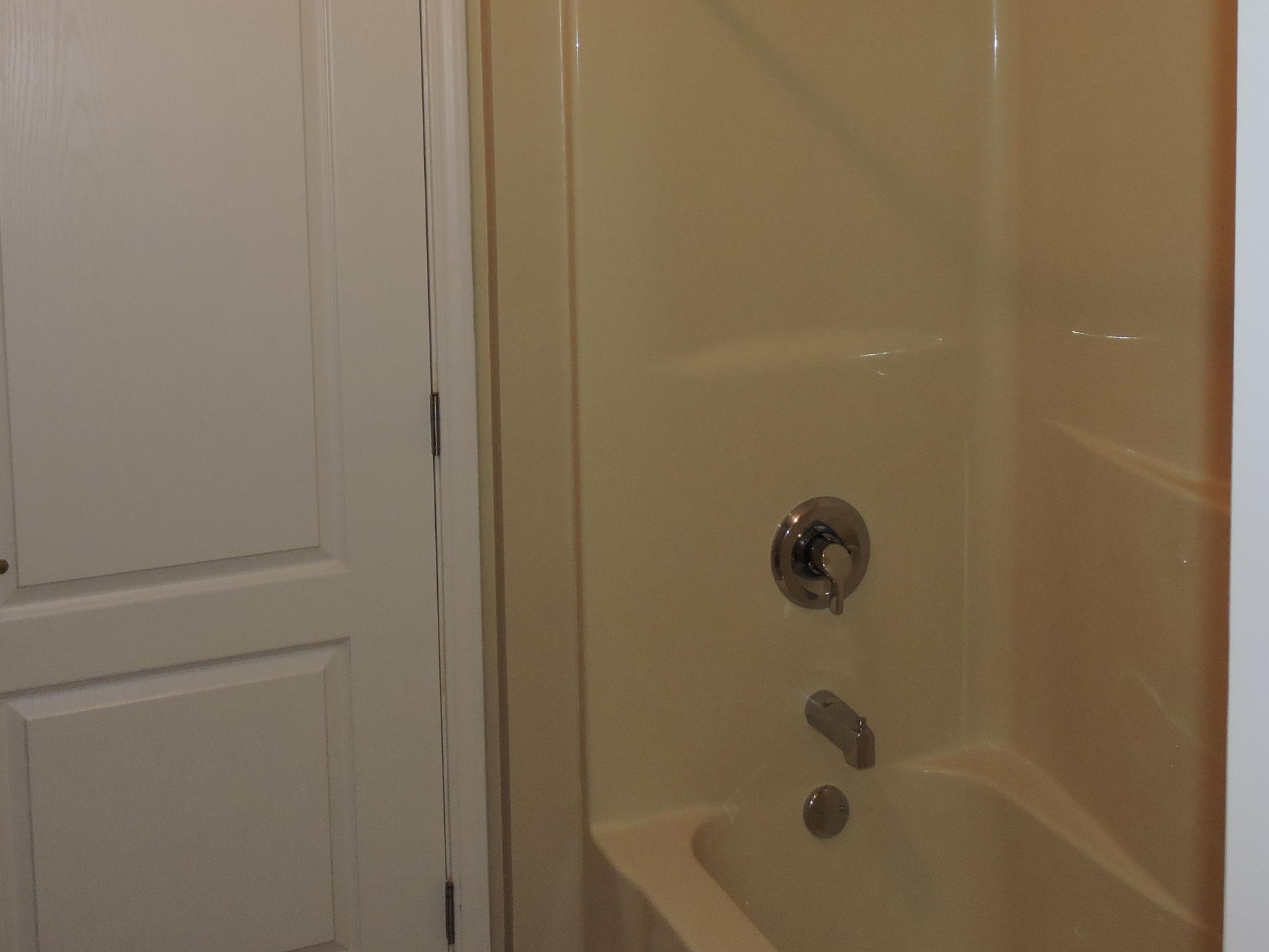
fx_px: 1430
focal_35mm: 39
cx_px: 549
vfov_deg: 35.6
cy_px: 184
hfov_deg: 47.7
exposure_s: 1/30
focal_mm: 4.3
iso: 200
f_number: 3.3
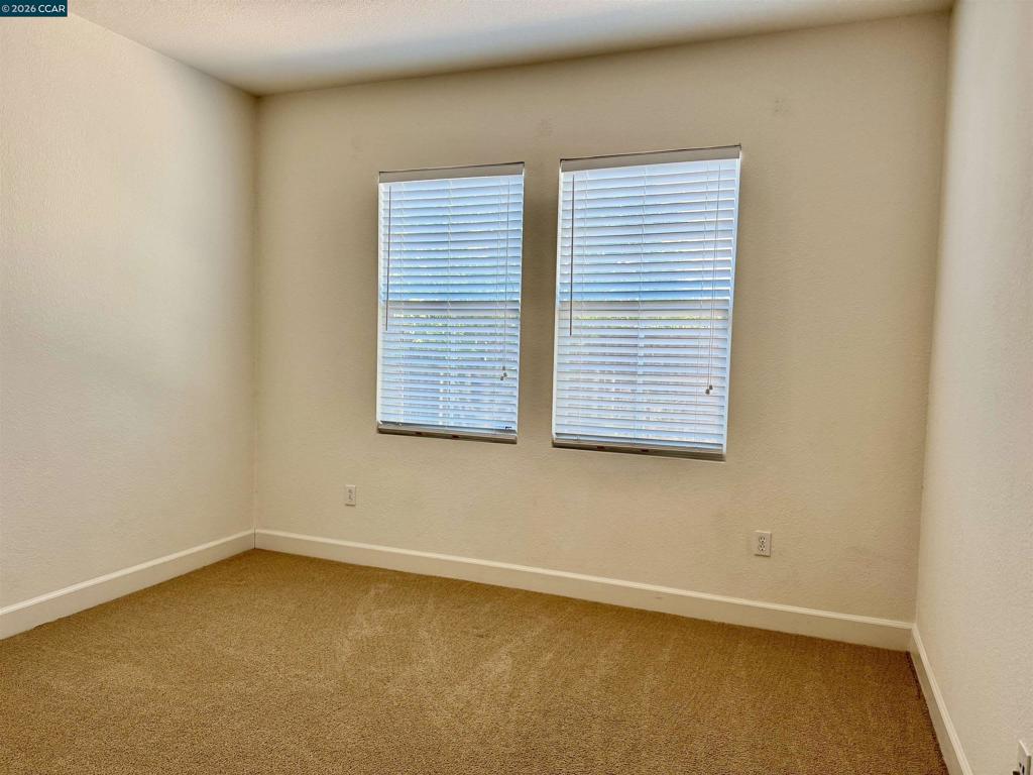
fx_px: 716
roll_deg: -1.2
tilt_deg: -2.5
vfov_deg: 56.8
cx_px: 516
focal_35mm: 24
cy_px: 388
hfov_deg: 71.6
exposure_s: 1/121
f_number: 1.78
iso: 160
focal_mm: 6.76
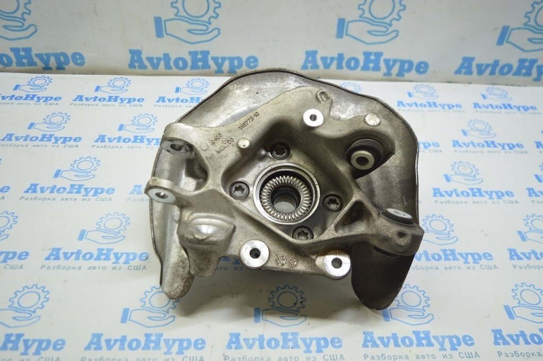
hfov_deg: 57.3
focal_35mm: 33
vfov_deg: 39.9
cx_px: 272
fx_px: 497
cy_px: 180
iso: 400
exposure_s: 1/40
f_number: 3.8
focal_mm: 22
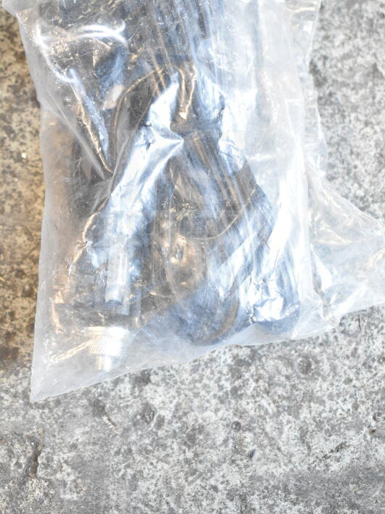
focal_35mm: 63
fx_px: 934
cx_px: 187
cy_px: 187
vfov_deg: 30.6
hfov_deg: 23.3
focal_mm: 34
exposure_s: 1/60
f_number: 4.5
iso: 1600
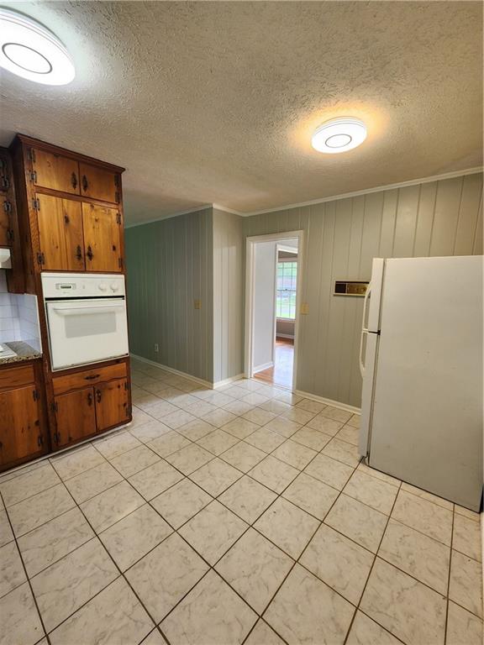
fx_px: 242
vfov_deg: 106.2
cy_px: 322
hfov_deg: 89.9
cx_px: 242
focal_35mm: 13
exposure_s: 1/60
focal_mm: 2.2
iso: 125
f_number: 2.2
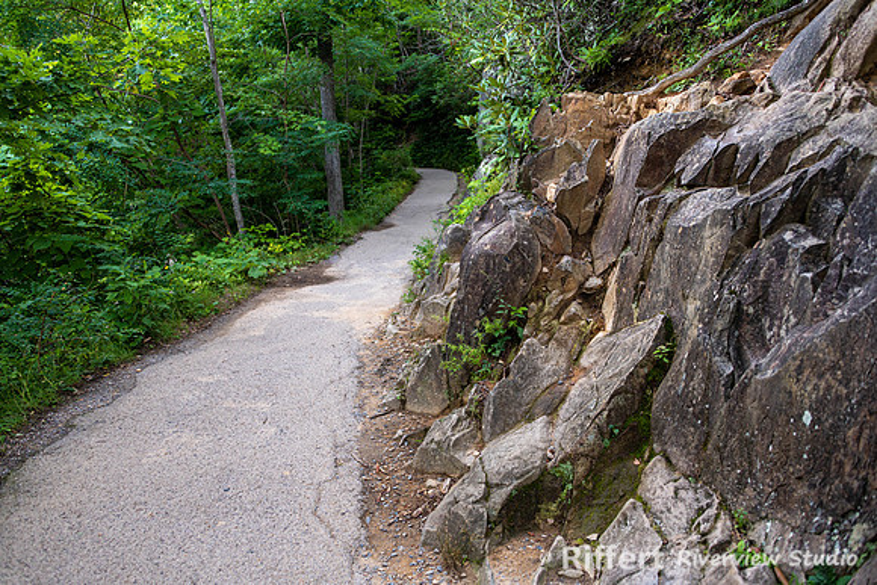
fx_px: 682
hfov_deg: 65.5
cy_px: 292
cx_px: 438
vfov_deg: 46.4
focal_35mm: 28
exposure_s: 1/125
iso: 640
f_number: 3.5
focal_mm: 28
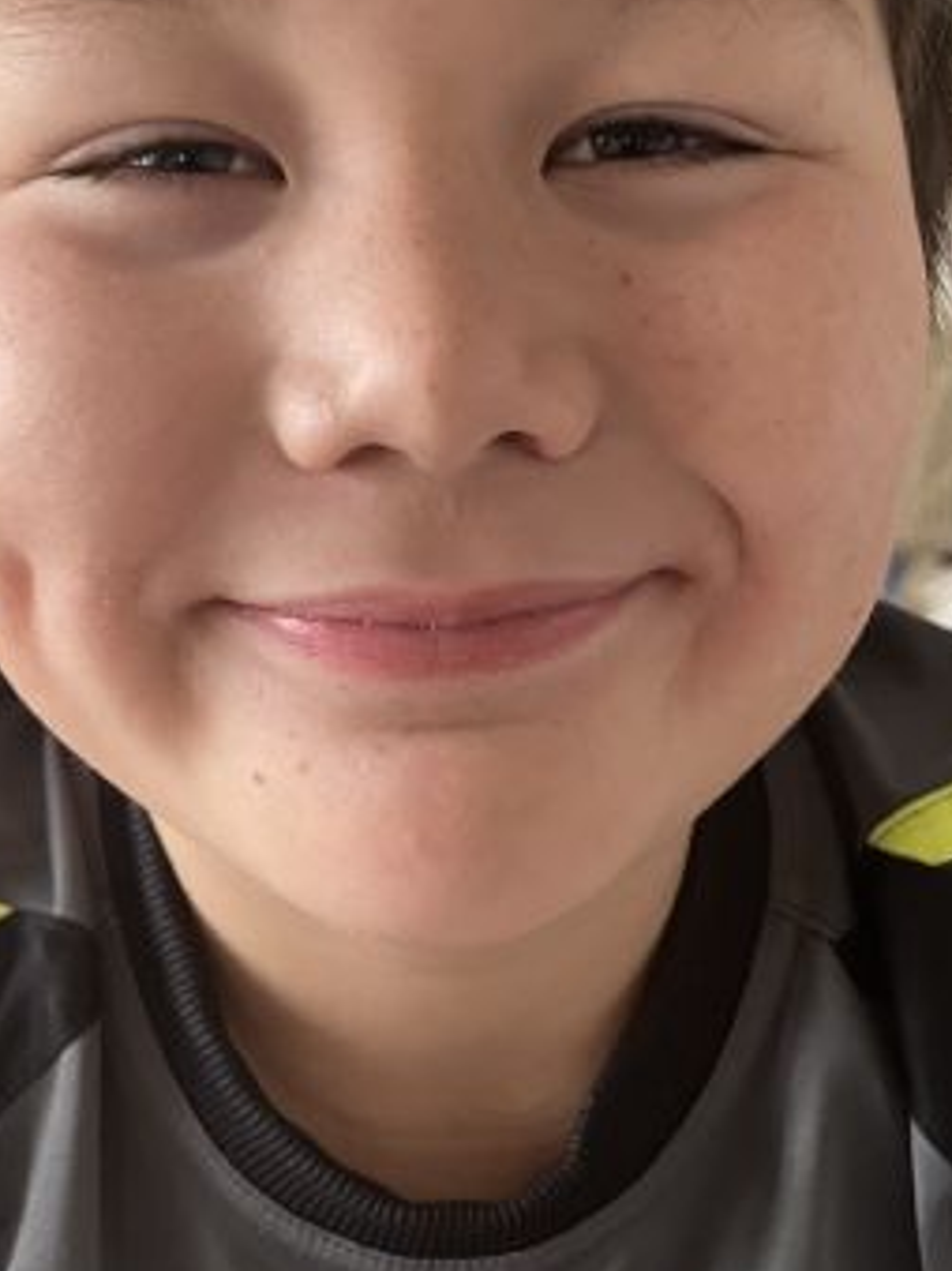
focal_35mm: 46
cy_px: 585
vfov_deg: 41.2
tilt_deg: -15.0
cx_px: 382
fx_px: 1688
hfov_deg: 31.4
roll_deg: +0.2
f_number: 1.6
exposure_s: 1/60
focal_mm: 5.1
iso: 250
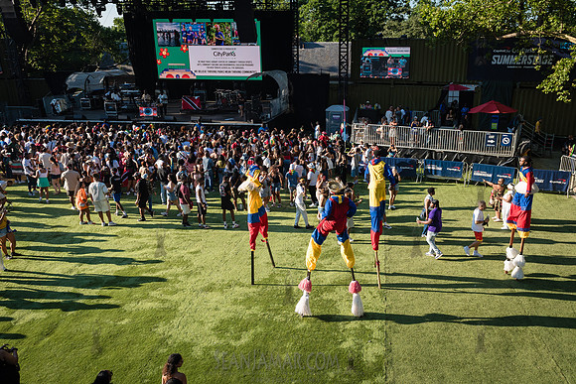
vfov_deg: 44.7
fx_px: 467
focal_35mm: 29
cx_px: 323
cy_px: 206
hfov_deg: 63.1
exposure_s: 1/800
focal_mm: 24
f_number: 4.5
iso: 400
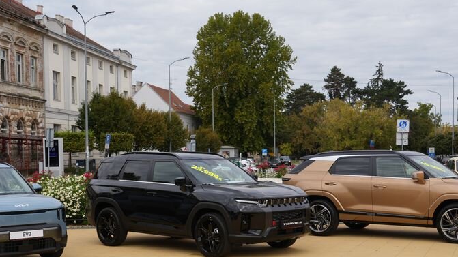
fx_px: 680
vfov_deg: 21.3
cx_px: 207
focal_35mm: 56
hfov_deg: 37.2
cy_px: 184
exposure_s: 1/100
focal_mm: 35
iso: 100
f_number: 10
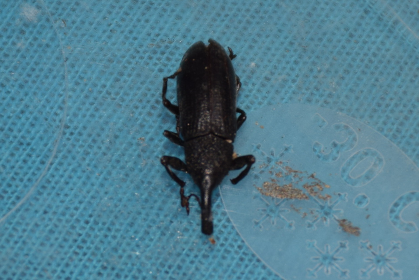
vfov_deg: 6.5
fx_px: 2444
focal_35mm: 210
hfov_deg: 9.8
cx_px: 210
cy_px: 140
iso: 160
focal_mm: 140
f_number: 5.6
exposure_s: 1/60
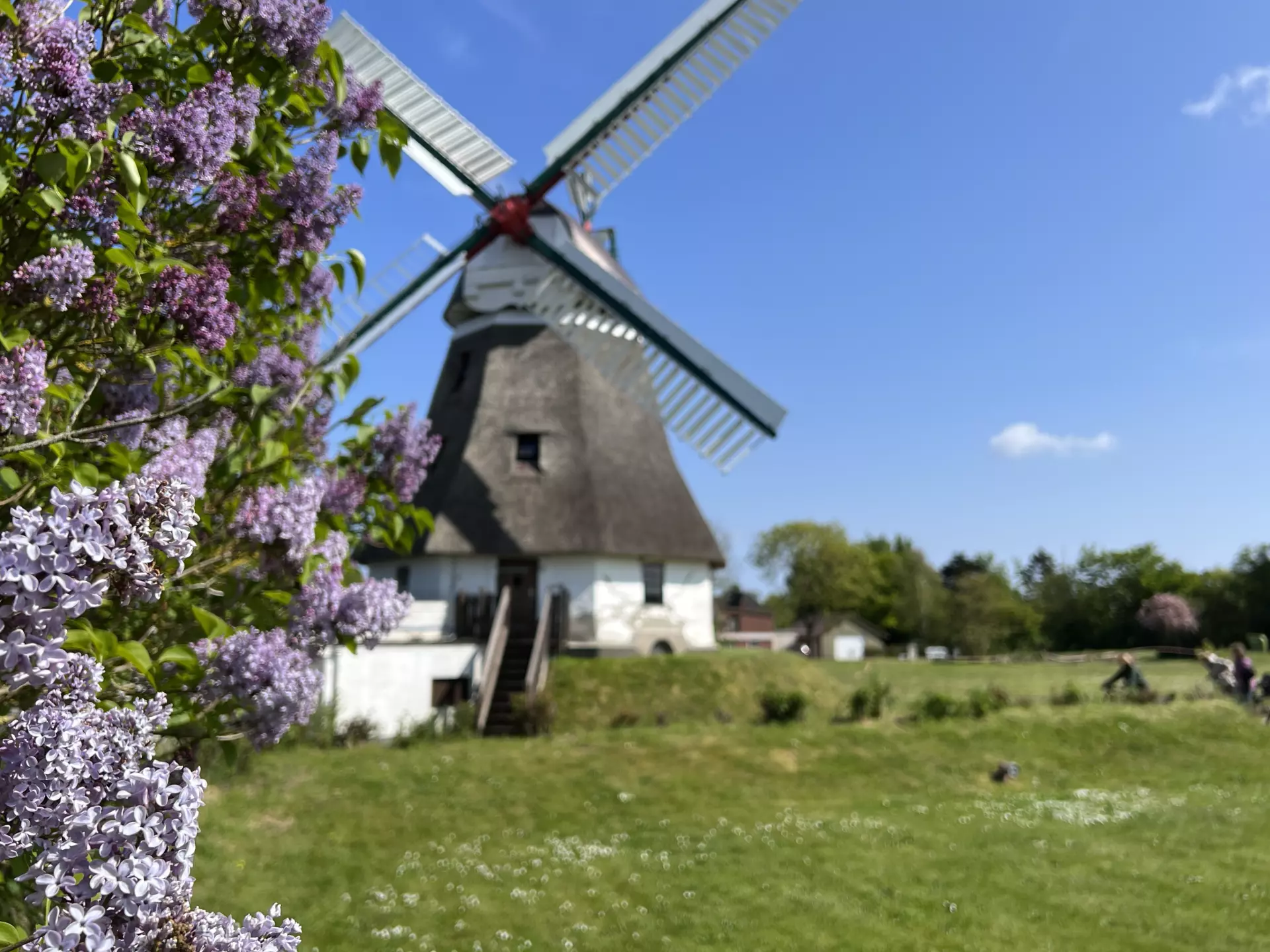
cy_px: 476
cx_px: 635
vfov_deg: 53.1
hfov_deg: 67.3
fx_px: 954
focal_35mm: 26
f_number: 1.5
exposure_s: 1/3571
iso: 50
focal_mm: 5.7
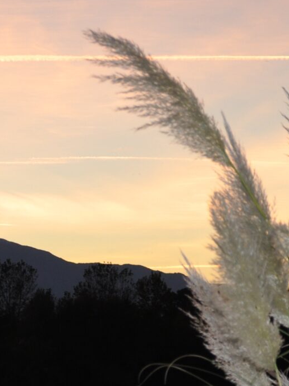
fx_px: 2091
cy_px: 356
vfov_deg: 10.5
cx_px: 53
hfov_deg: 7.9
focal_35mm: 188
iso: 320
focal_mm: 35
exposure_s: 1/125
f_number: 4.5
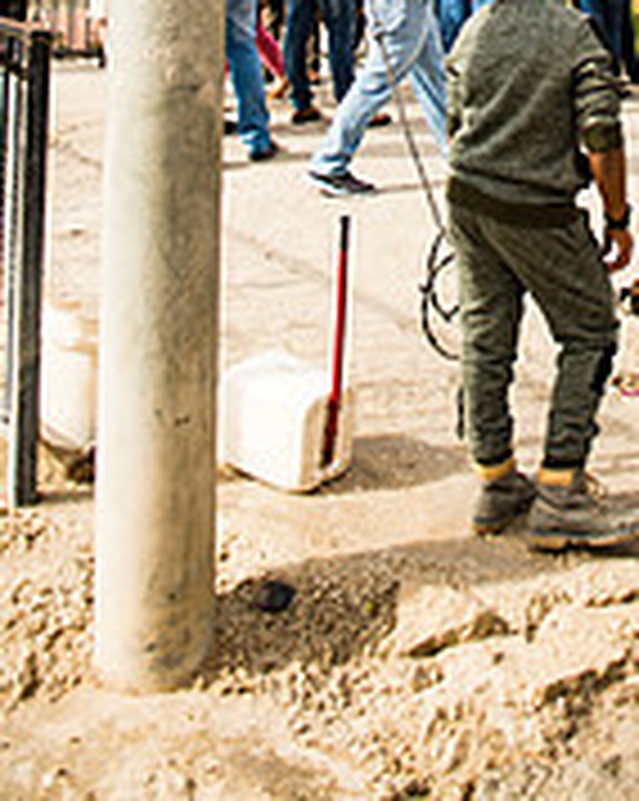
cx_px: 598
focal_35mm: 57
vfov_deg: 28.2
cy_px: -198
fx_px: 1350
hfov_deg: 25.6
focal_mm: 24
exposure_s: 1/3200
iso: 200
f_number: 2.8
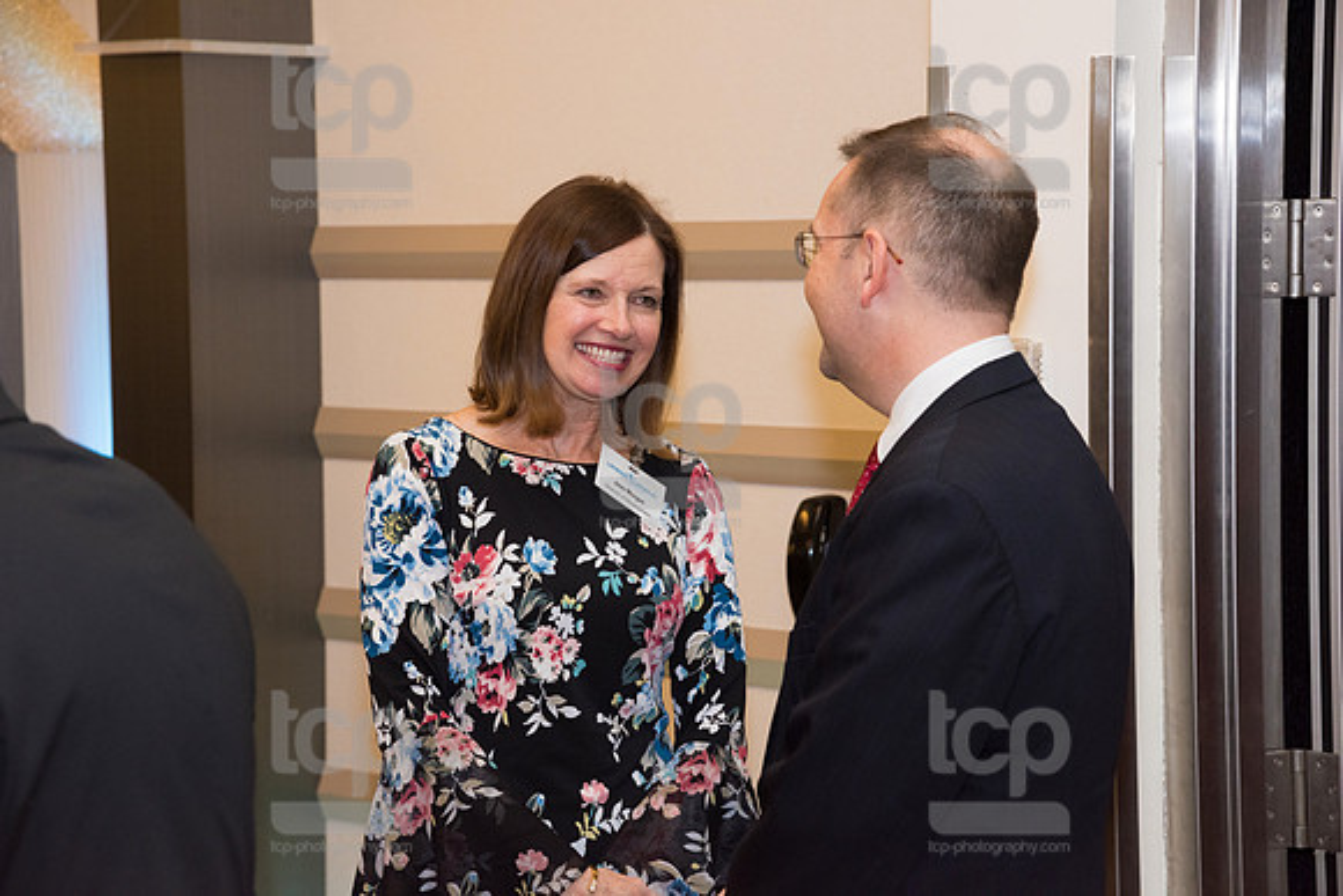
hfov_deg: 18.3
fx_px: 4179
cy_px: 448
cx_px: 672
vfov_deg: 12.2
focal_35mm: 112
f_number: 7.1
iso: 1250
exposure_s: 1/200
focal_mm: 112
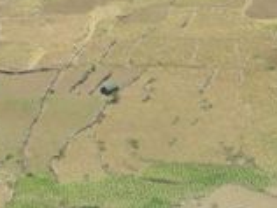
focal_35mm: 168
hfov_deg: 11.6
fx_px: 1346
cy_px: 111
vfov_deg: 8.9
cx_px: 279
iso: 50
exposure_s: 1/340
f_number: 4
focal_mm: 6.3
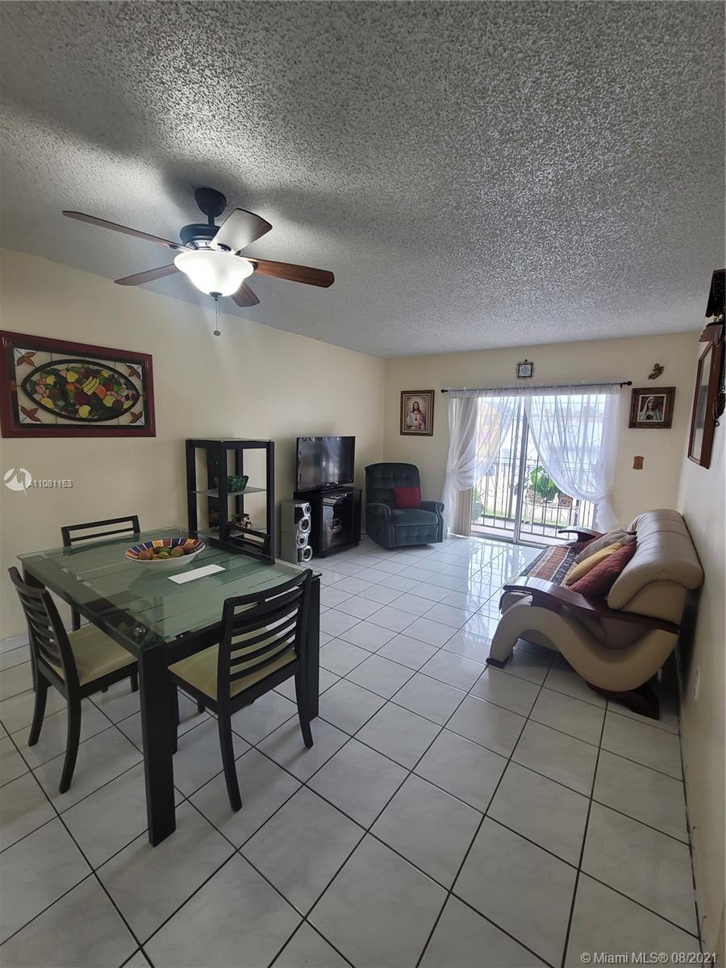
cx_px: 363
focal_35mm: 13
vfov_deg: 106.2
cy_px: 484
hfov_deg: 89.9
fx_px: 364
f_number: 2.2
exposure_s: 1/59
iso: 100
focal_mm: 2.2
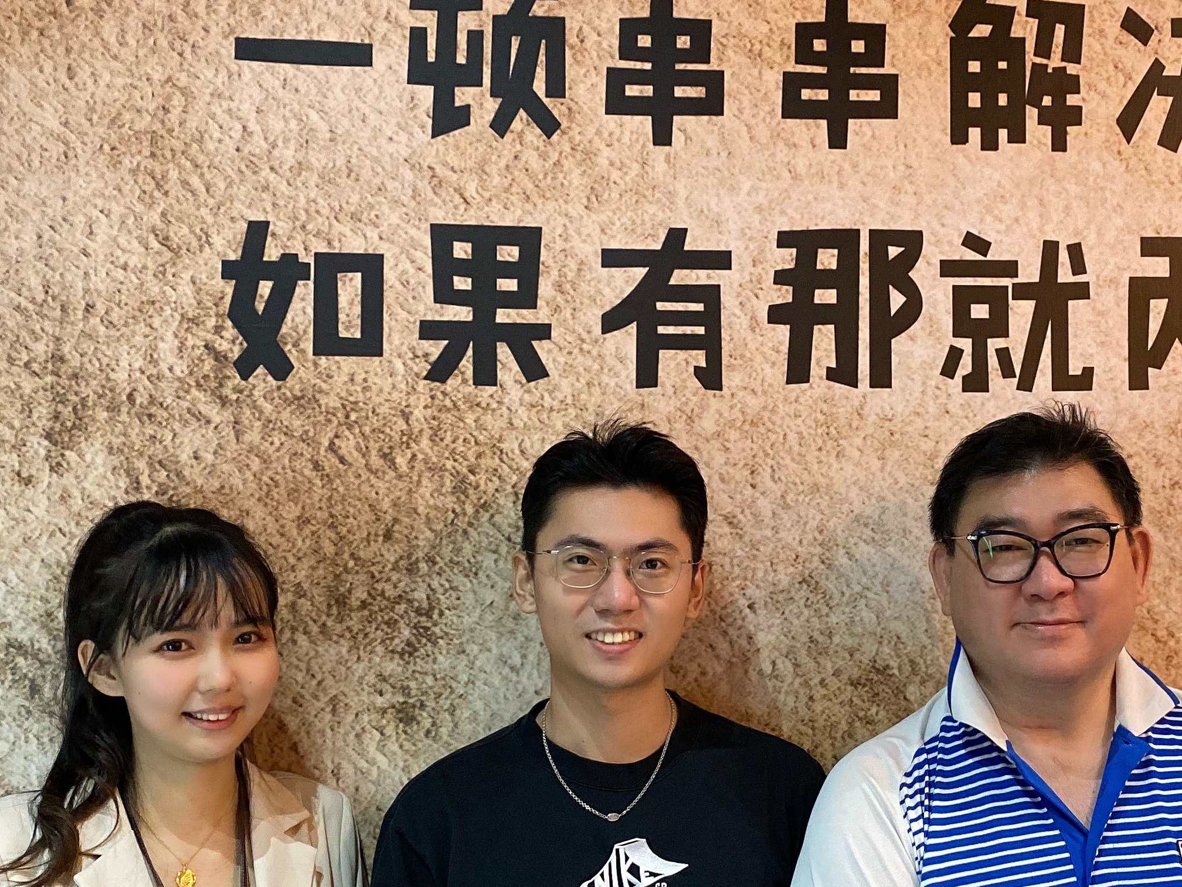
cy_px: 521
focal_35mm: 52
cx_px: 792
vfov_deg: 28.0
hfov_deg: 36.4
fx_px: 1776
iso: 320
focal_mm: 4.25
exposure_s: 1/60
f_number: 1.8
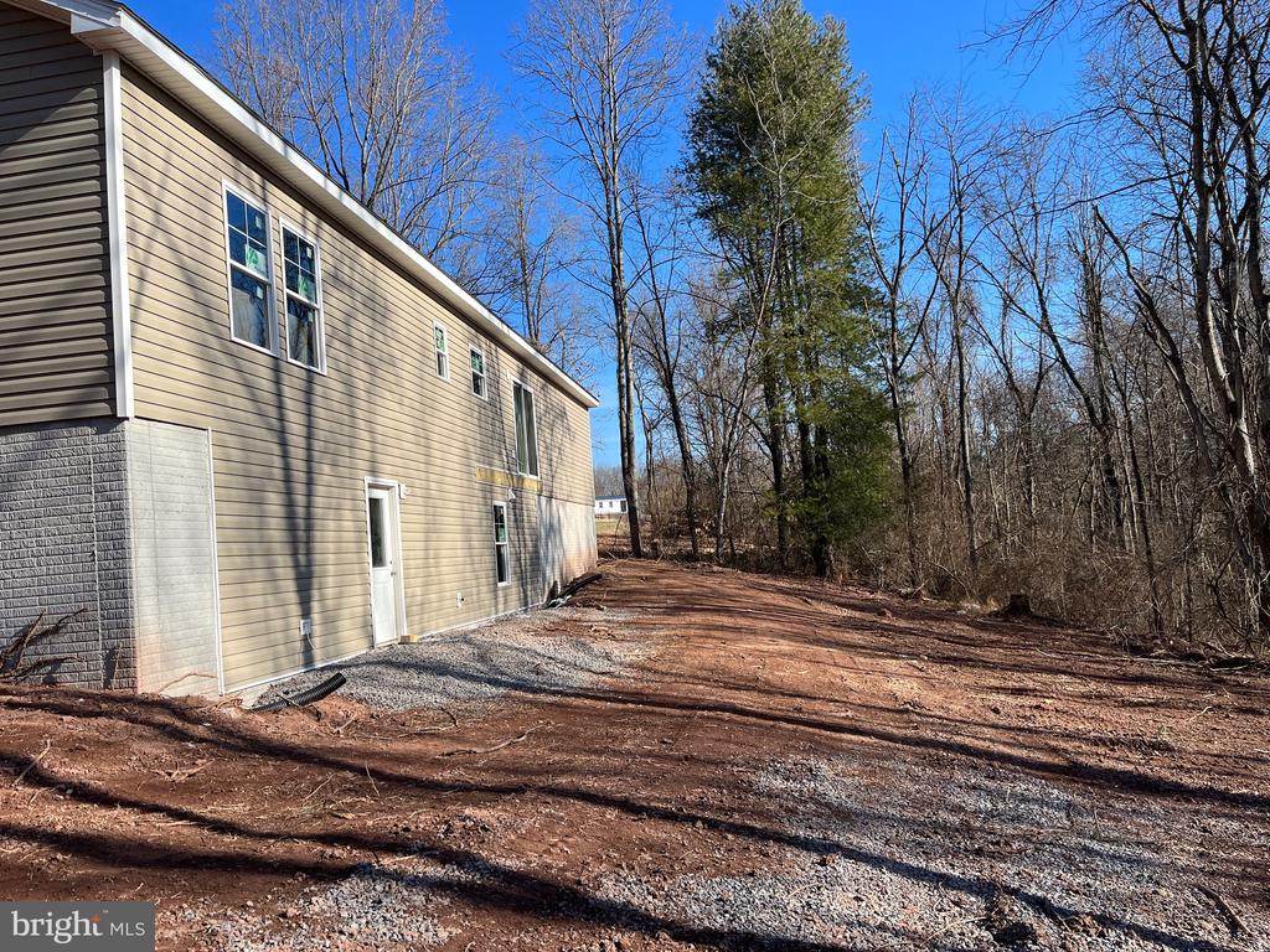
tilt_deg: +4.4
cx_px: 635
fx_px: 954
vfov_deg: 53.1
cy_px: 476
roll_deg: +3.9
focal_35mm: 26
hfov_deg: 67.3
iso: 50
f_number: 1.6
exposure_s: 1/2571
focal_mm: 5.1
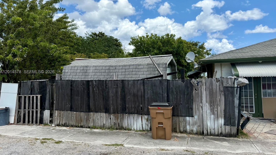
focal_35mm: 27
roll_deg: +1.2
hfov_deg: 69.8
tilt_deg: +3.4
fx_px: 198
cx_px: 142
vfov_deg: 42.9
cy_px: 72
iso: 80
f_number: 1.78
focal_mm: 6.76
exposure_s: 1/4673
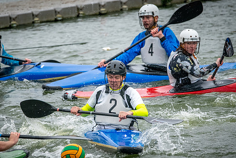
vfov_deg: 2.9
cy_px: 85
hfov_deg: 4.3
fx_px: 3146
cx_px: 118
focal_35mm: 480
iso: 3200
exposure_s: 1/3200
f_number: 8
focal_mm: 400
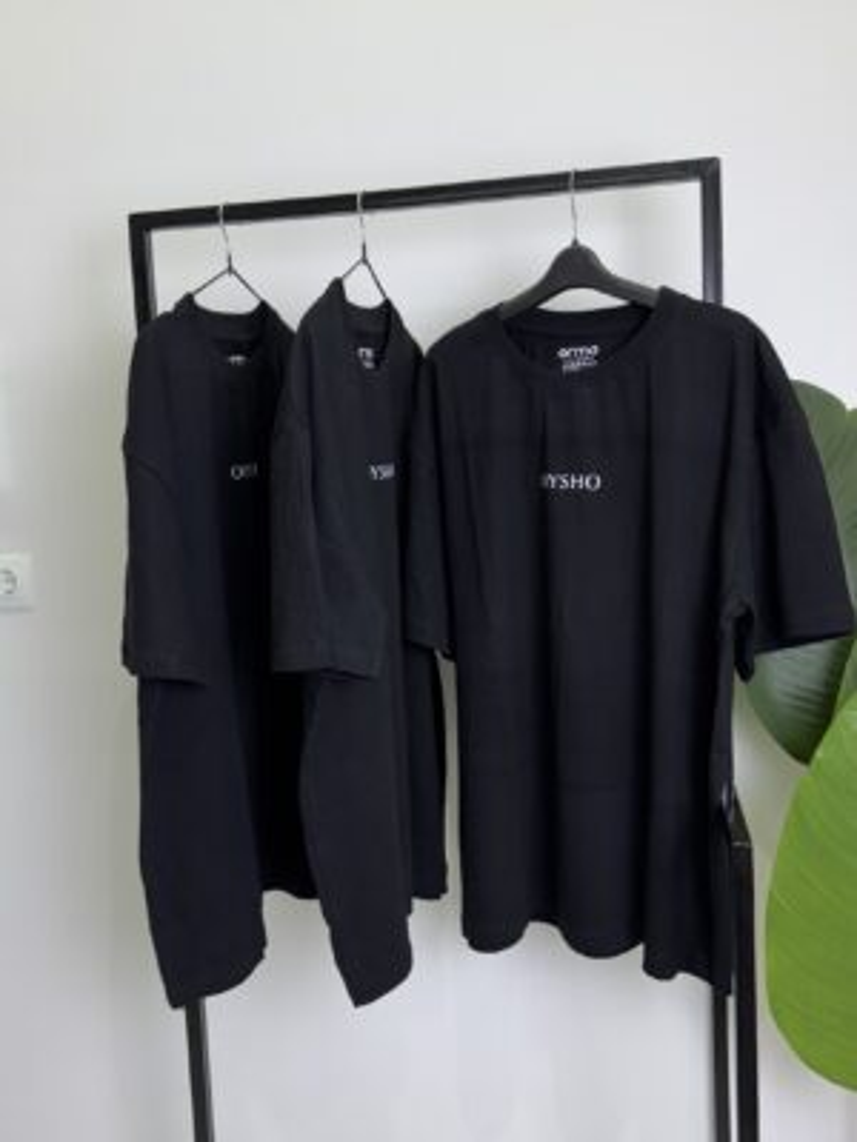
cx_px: 428
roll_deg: +2.0
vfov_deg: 71.6
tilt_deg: -4.3
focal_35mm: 24
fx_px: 792
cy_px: 571
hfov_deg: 56.8
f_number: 1.78
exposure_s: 1/100
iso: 125
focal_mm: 6.76
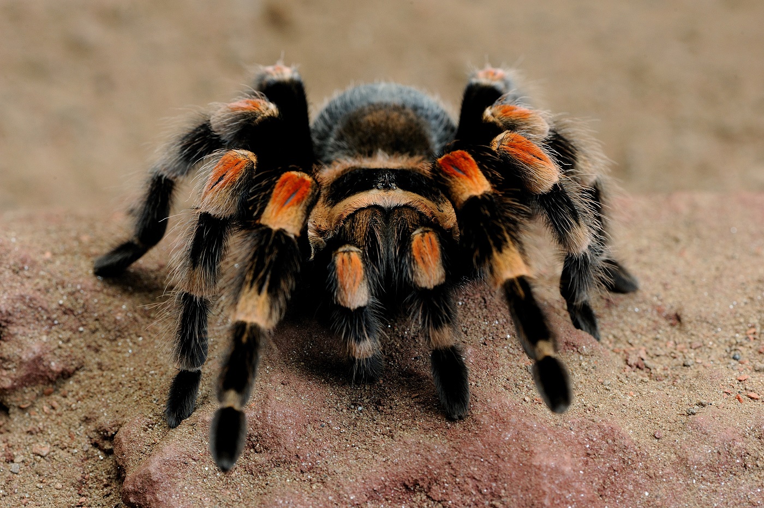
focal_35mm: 105
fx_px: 2226
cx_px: 382
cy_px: 254
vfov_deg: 13.0
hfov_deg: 19.5
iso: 800
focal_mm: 105
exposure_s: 1/100
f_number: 16
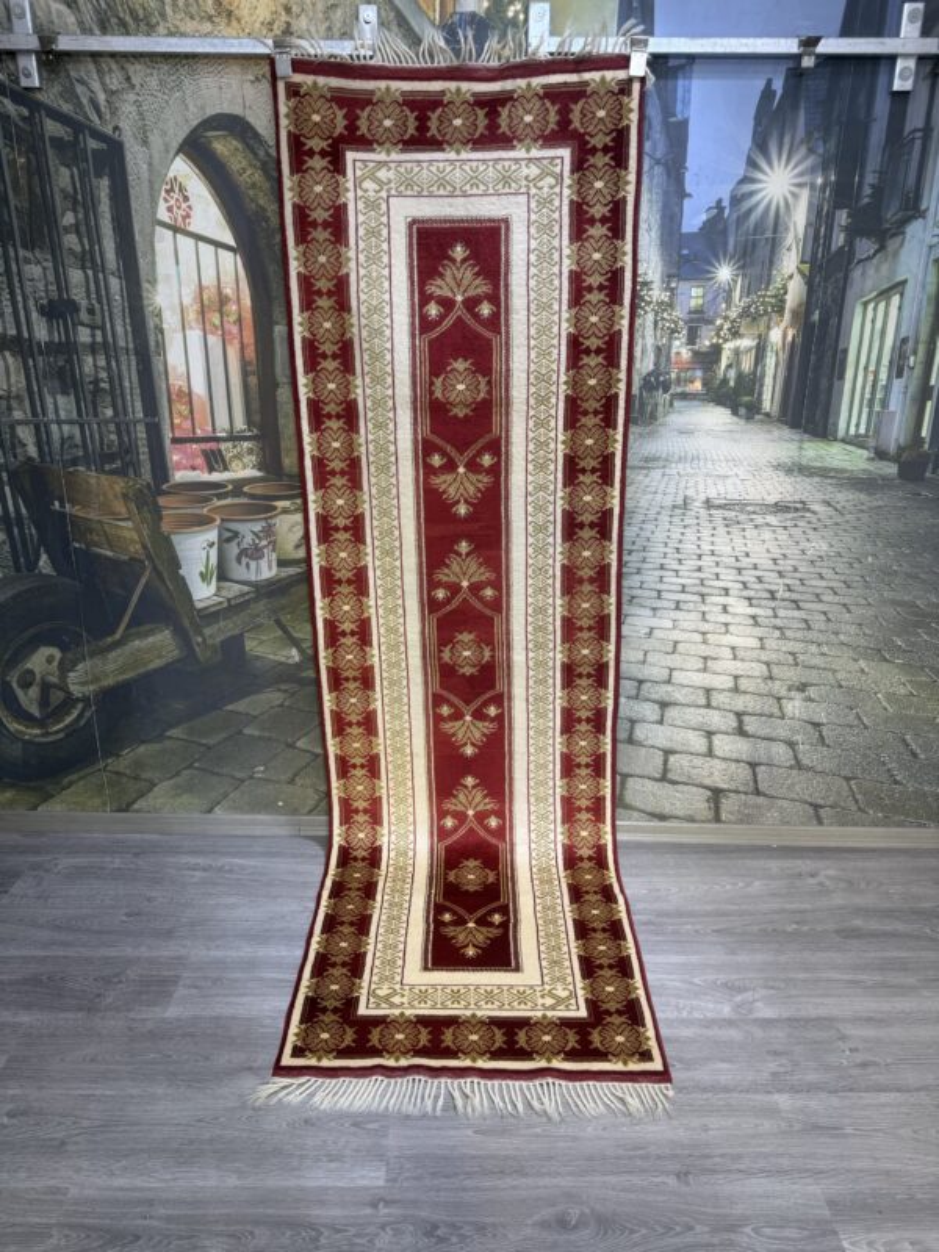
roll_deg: -0.4
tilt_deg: -20.5
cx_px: 470
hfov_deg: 56.8
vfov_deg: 71.6
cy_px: 626
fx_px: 868
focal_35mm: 24
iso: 64
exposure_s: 1/100
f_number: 1.78
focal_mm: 6.76
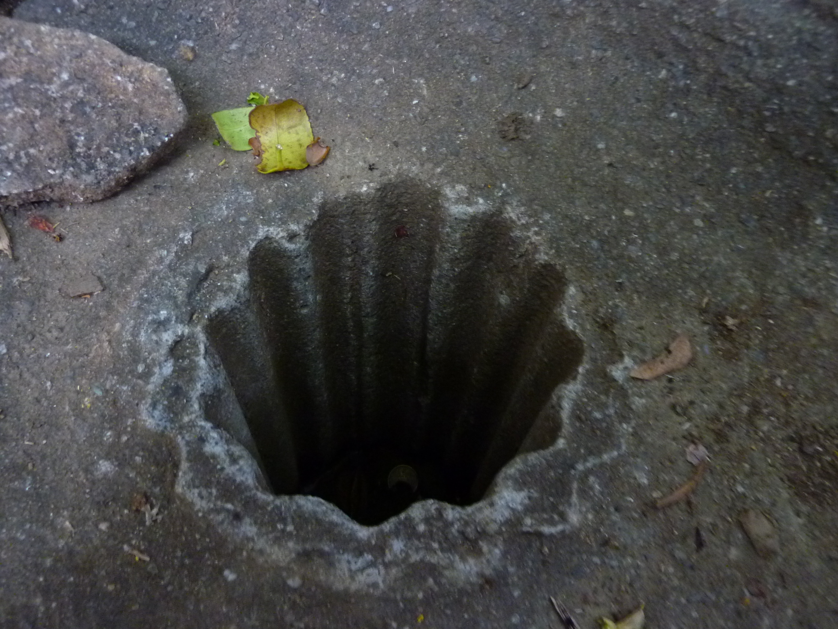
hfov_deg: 69.4
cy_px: 314
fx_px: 605
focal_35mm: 25
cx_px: 419
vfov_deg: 54.9
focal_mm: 4.1
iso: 400
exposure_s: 1/8
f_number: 3.3
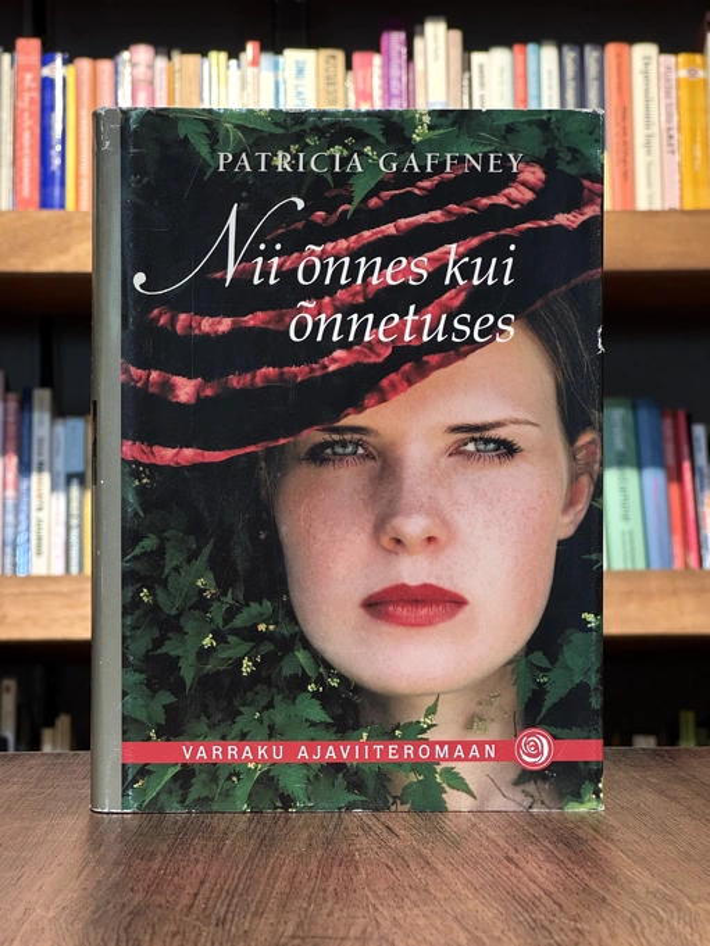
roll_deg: -1.8
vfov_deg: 25.3
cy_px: 473
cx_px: 355
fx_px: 2105
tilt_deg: +0.4
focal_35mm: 77
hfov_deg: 19.1
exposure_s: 1/91
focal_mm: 9
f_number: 2.8
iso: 250
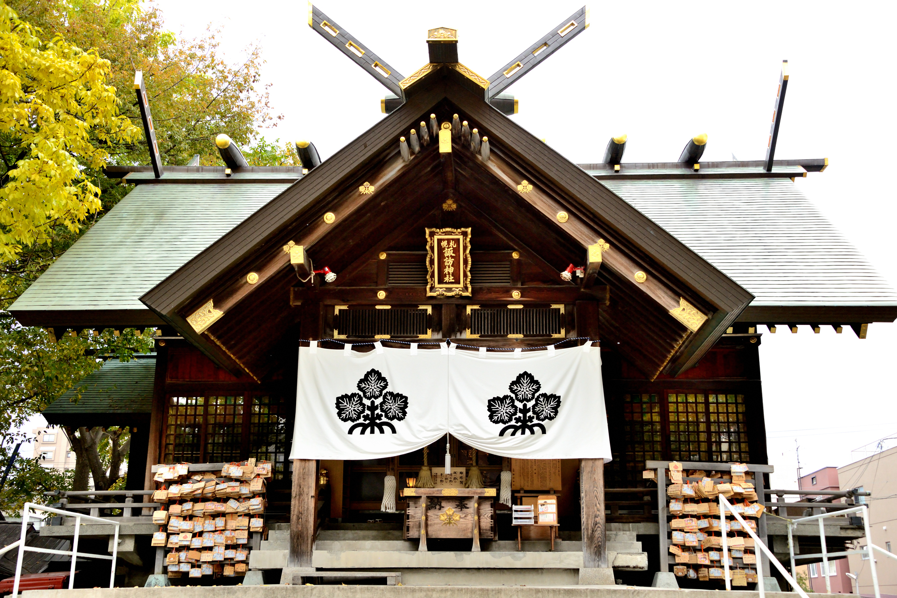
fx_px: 1096
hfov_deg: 44.5
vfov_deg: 30.5
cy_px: 299
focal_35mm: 44
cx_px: 448
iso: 1600
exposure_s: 1/500
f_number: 5.6
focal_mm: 44
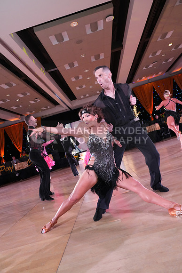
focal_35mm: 27
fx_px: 205
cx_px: 91
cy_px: 136
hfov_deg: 48.0
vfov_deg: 67.4
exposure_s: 1/250
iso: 6400
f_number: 6.3
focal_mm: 27
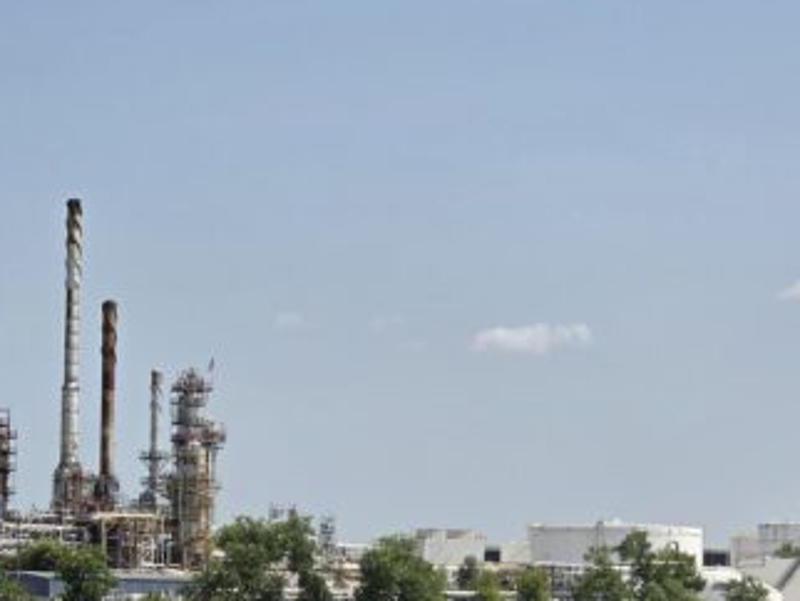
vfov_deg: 10.8
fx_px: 3169
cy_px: 402
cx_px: 328
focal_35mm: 137
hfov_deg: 14.4
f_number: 2.4
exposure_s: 1/1554
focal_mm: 7
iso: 25
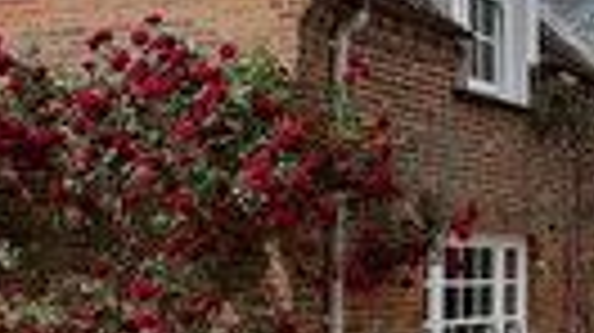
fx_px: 1275
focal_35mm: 81
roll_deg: +0.8
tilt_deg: +4.4
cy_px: 182
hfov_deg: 22.0
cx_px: 878
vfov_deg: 14.9
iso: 40
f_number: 2.2
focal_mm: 2.22
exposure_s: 1/2028
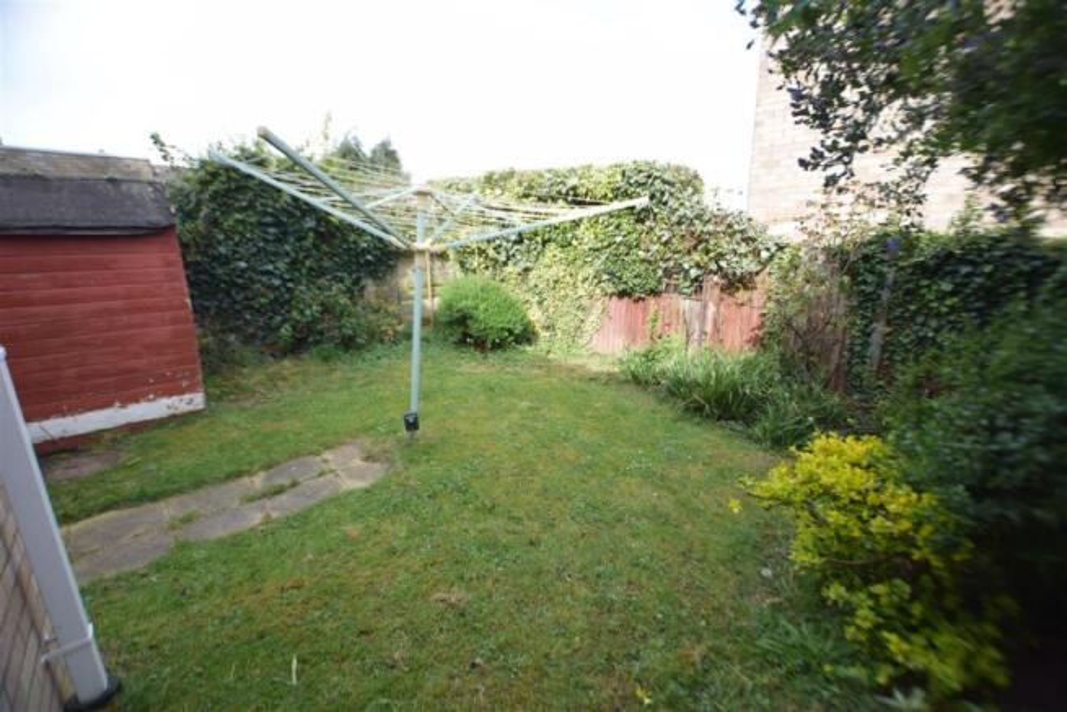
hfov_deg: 100.4
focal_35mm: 15
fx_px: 445
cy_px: 356
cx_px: 534
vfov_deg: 77.4
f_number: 3.5
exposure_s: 1/640
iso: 200
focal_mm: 10
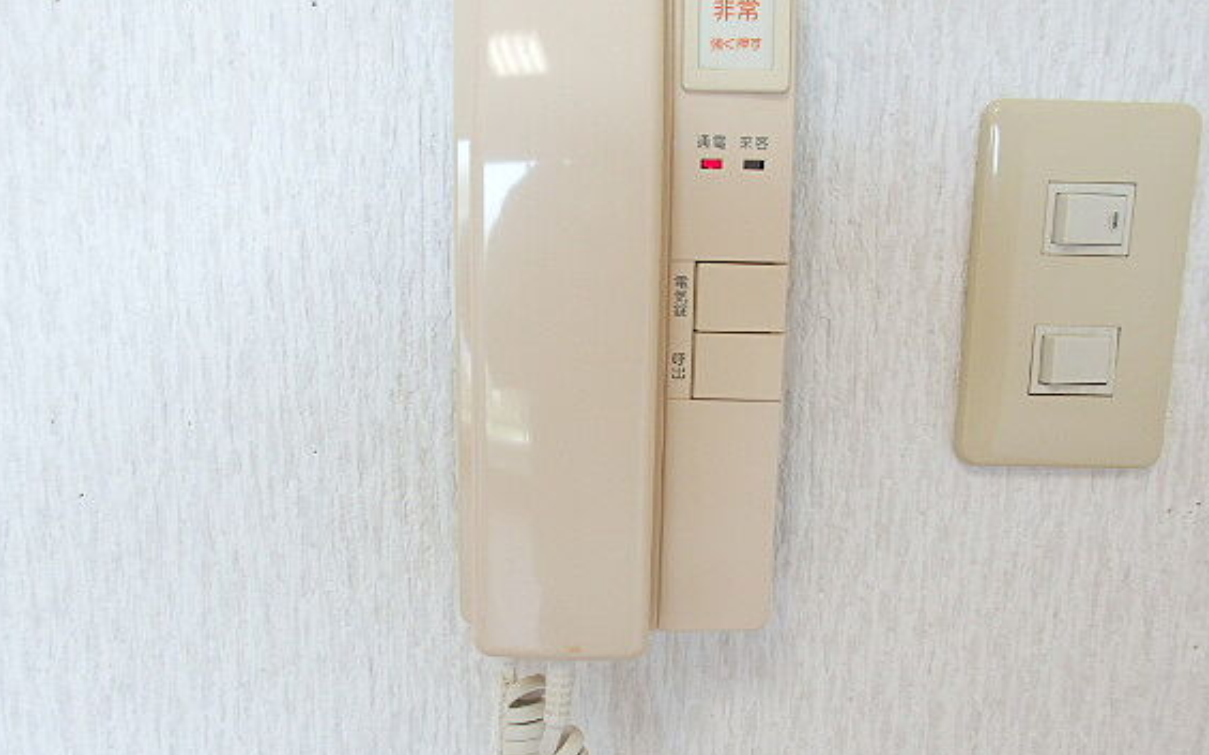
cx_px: 625
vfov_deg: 41.8
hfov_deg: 62.9
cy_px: 389
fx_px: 988
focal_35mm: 30
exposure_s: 1/30
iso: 200
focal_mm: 4.5
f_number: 3
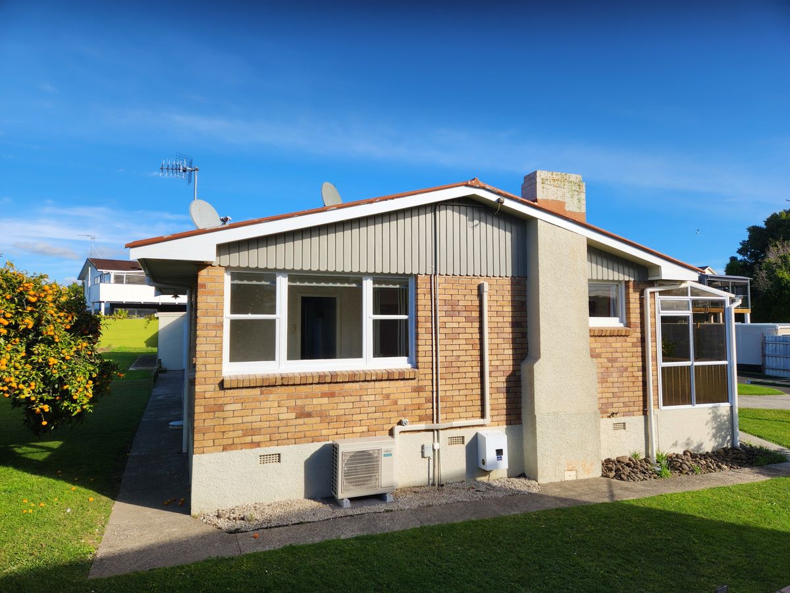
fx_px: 525
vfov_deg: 58.9
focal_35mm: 23
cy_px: 296
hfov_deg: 73.9
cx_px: 395
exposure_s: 1/1597
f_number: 1.8
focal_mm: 5.4
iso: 20
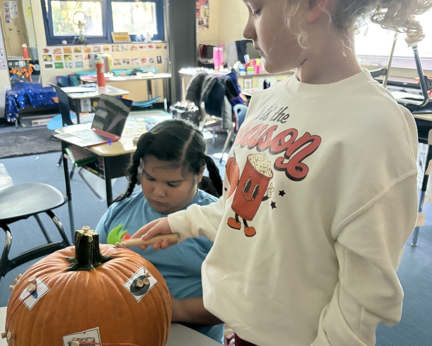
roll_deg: +1.5
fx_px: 435
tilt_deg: -19.2
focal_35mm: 34
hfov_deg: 52.9
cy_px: 185
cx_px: 216
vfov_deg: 43.3
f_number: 1.6
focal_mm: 5.96
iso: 640
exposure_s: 1/30
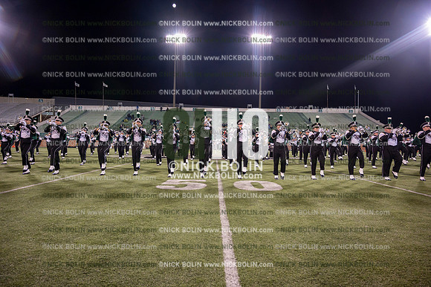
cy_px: 144
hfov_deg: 73.8
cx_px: 216
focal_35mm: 24
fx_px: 287
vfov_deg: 53.1
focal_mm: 24
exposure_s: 1/640
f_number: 4
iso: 3200
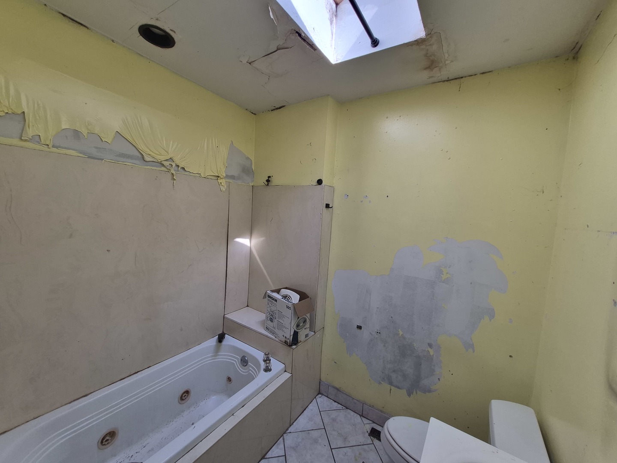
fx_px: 232
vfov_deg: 89.9
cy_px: 232
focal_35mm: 13
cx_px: 308
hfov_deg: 106.2
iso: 64
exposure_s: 1/122
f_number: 2.2
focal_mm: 1.74
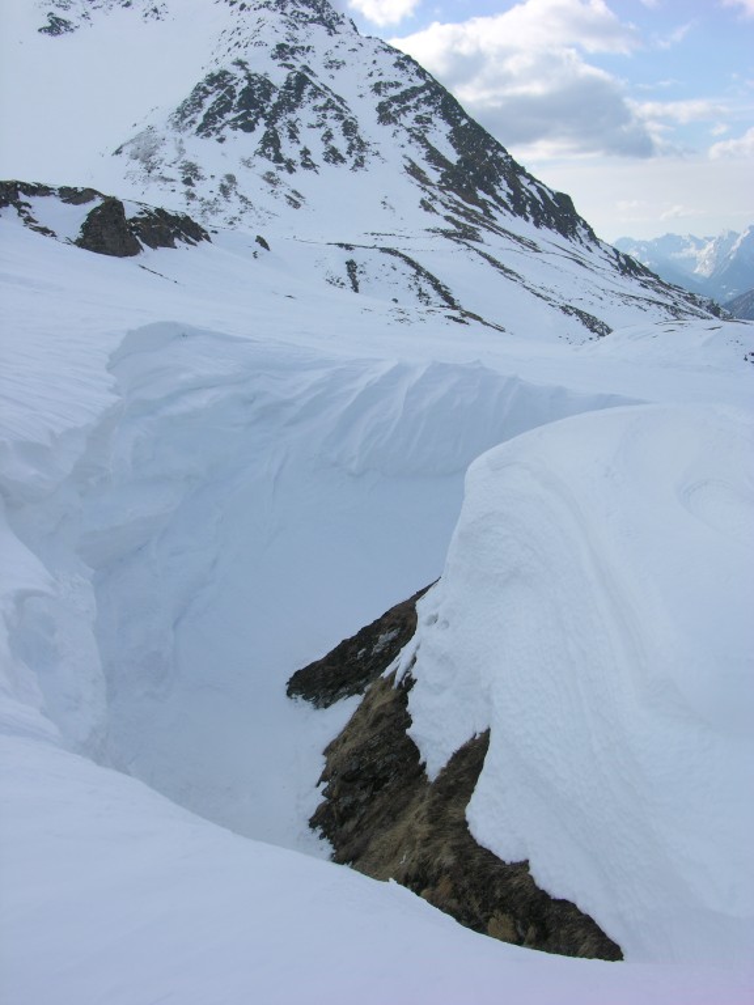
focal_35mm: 35
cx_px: 377
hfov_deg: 40.7
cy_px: 502
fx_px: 1016
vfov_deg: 52.6
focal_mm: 8.9
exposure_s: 1/230
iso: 50
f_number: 7.1
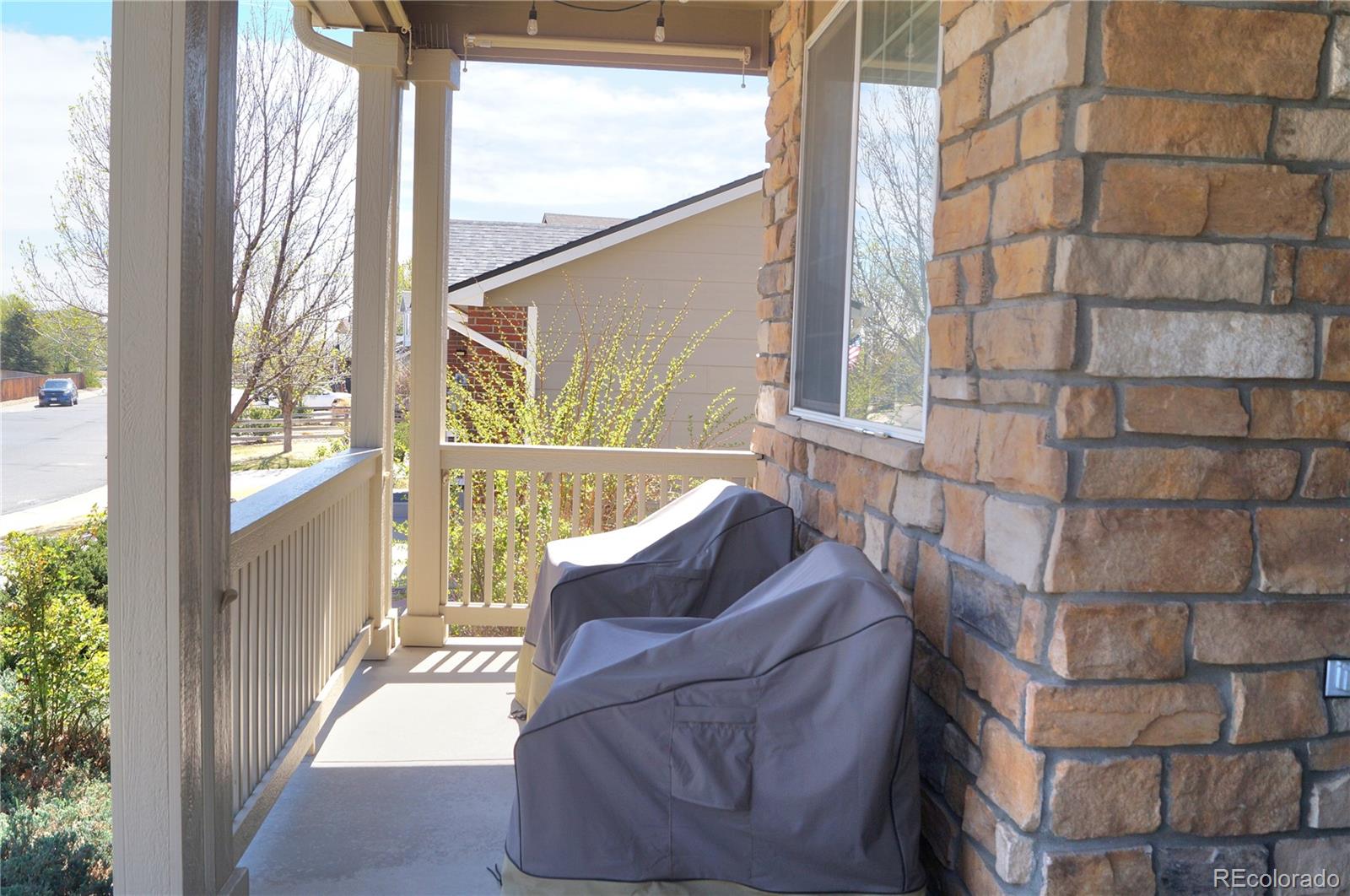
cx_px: 675
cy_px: 448
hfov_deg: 62.0
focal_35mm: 30
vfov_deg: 43.5
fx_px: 1123
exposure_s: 1/200
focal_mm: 20
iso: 100
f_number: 7.1
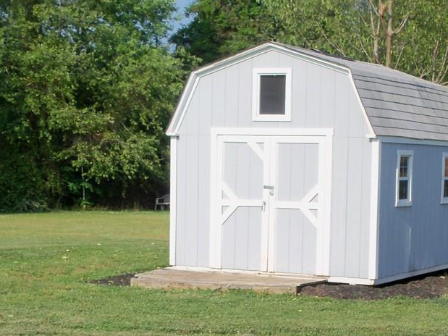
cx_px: 292
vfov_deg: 17.1
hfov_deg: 22.7
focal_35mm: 86
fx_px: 1113
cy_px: 230
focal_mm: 9.3
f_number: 3.3
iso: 80
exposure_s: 1/640
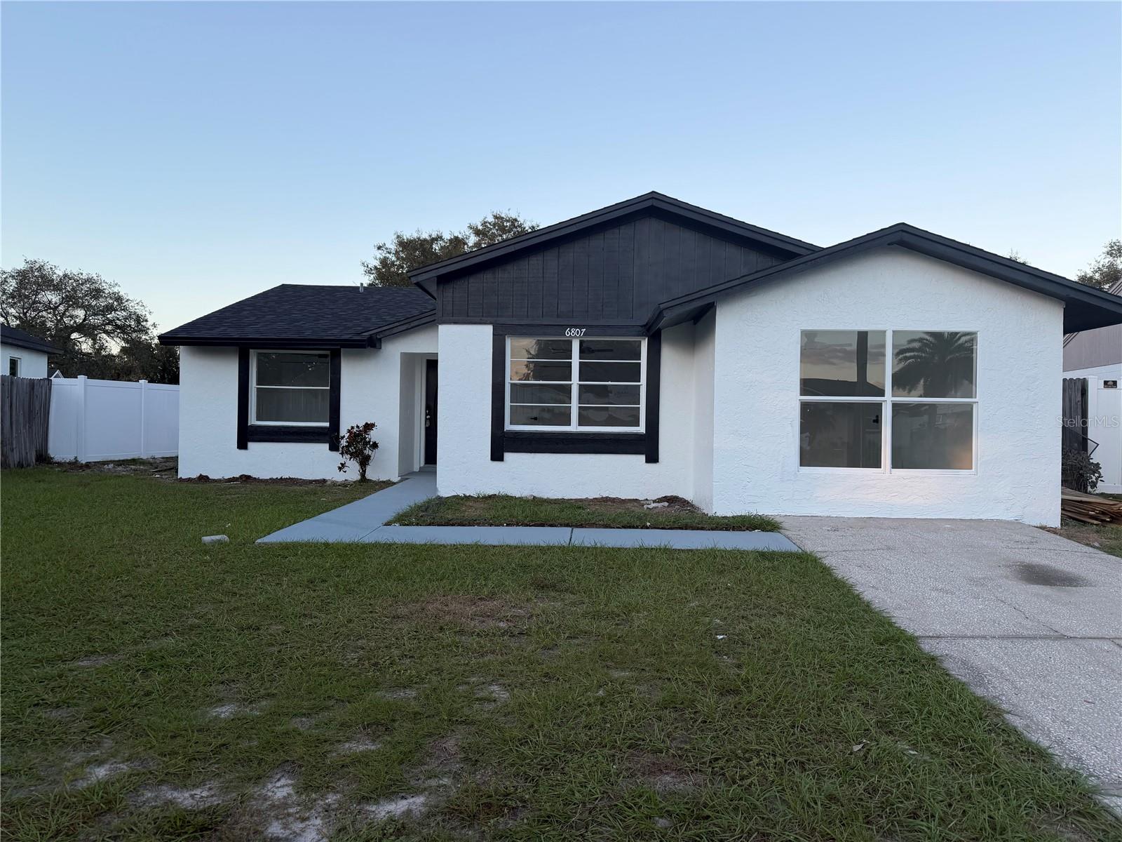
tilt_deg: -0.2
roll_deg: -0.7
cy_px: 421
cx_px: 561
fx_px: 778
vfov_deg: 56.8
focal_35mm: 24
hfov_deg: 71.6
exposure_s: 1/563
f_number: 1.78
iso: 80
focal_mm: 6.76
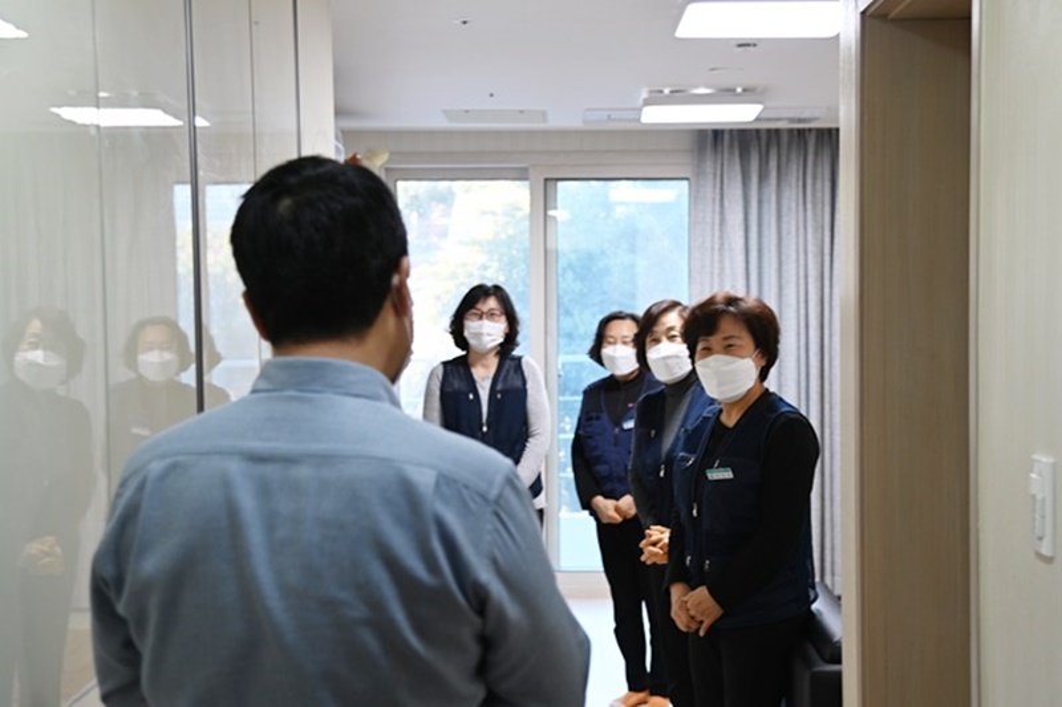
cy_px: 354
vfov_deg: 30.5
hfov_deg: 44.5
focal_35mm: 44
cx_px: 531
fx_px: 1298
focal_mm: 44
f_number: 4
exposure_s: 1/125
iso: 900
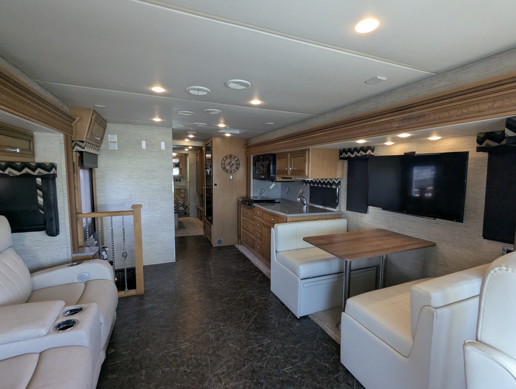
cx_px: 258
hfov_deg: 94.4
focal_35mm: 16
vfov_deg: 78.2
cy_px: 194
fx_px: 239
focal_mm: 2.35
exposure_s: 1/174
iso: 263
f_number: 2.2
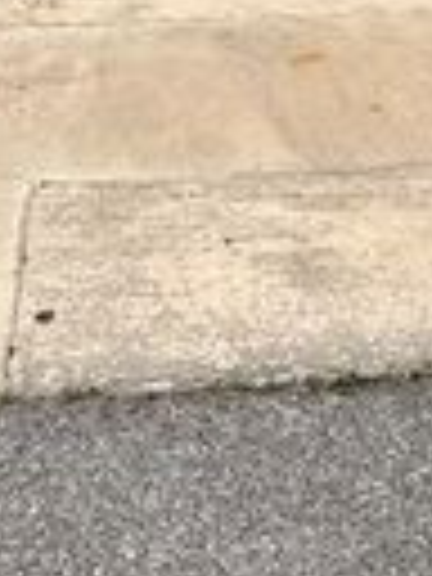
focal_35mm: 73
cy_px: -326
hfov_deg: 20.2
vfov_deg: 21.6
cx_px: 198
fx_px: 1215
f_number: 2.2
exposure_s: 1/3390
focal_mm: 2.22
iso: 50
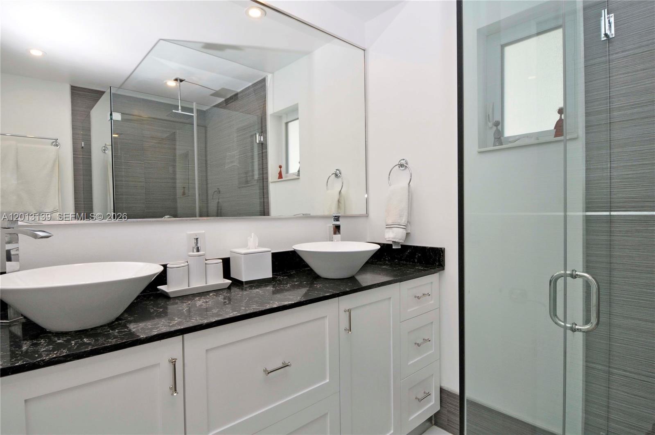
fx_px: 354
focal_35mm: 20
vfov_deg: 63.1
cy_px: 218
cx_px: 328
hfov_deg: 85.5
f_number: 18
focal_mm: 13
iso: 400
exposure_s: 1/13
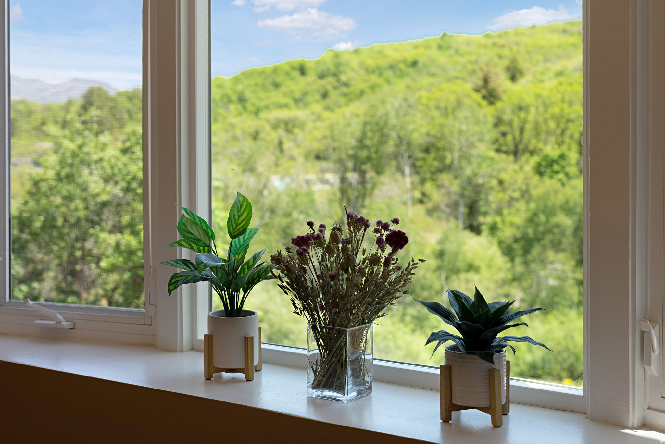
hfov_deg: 39.6
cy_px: 222
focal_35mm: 50
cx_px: 332
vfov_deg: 27.0
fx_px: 924
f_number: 4
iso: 100
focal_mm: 50
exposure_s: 1/160
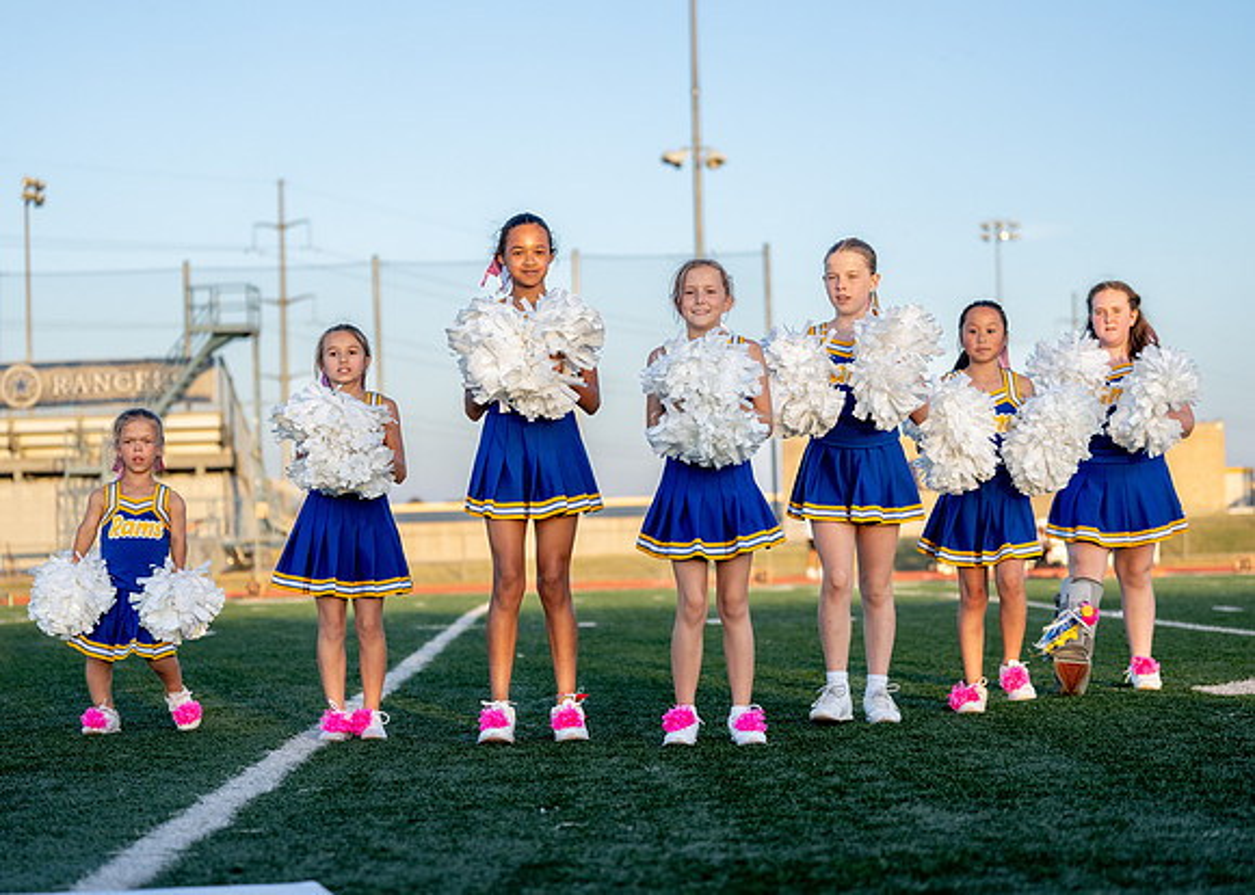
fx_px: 2849
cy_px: 463
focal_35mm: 80
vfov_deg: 17.9
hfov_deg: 24.8
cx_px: 633
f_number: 2.8
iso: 500
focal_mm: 70
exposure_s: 1/2500
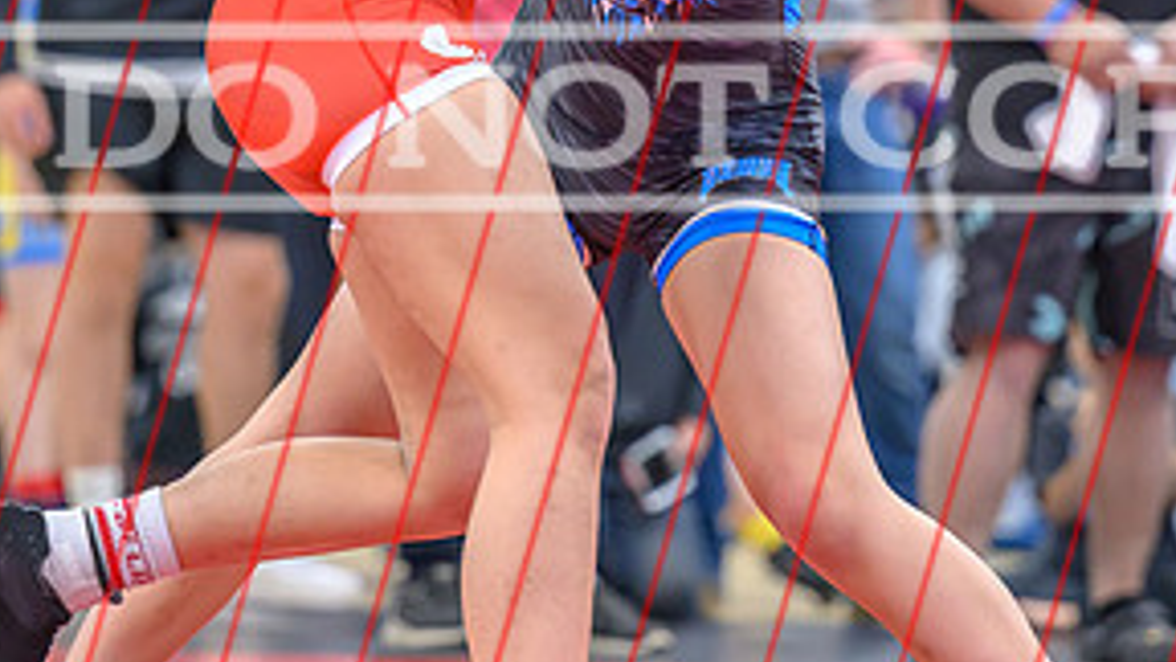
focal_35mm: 263
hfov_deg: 8.2
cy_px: 156
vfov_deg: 4.6
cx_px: 735
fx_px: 8201
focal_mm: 120
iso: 2800
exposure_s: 1/640
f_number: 2.8
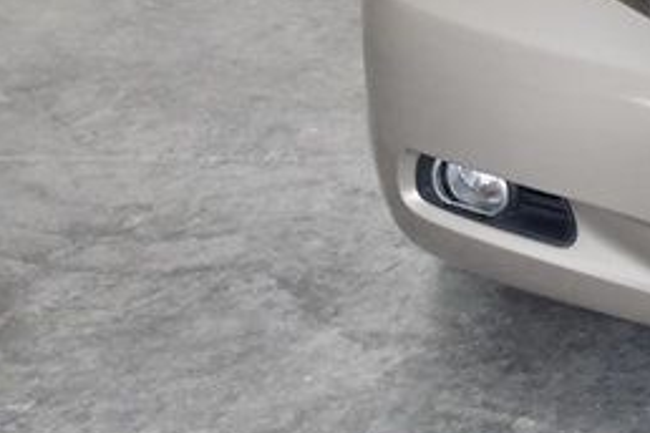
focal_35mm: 131
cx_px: 1103
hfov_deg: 14.2
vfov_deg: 10.0
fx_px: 2365
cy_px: -321
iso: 1250
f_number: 4
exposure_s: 1/1250
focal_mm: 22
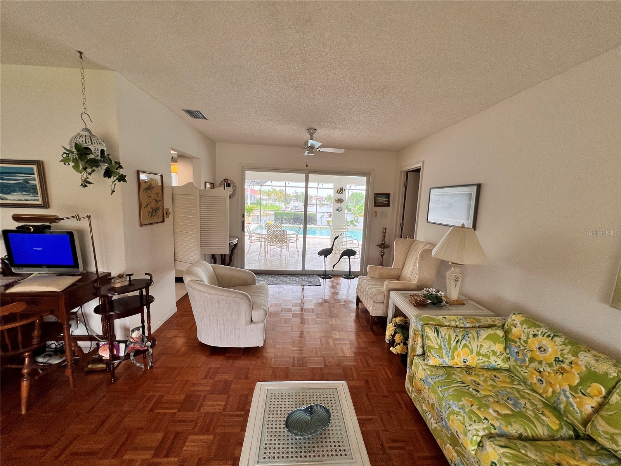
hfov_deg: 106.2
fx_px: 233
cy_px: 233
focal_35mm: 13
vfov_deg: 89.9
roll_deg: -2.8
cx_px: 310
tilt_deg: -8.0
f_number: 1.8
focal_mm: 1.57
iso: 64
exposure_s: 1/120
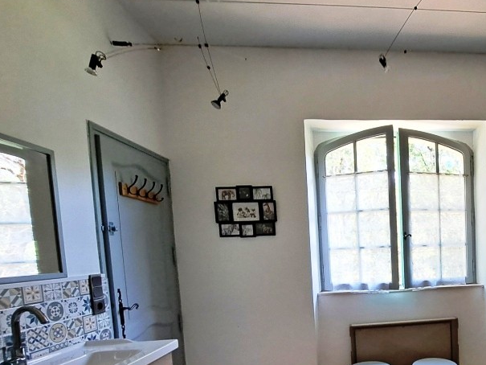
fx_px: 309
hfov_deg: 68.7
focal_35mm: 22
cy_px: 273
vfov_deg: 58.0
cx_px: 392
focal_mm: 1.74
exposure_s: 1/50
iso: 64
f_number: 2.2
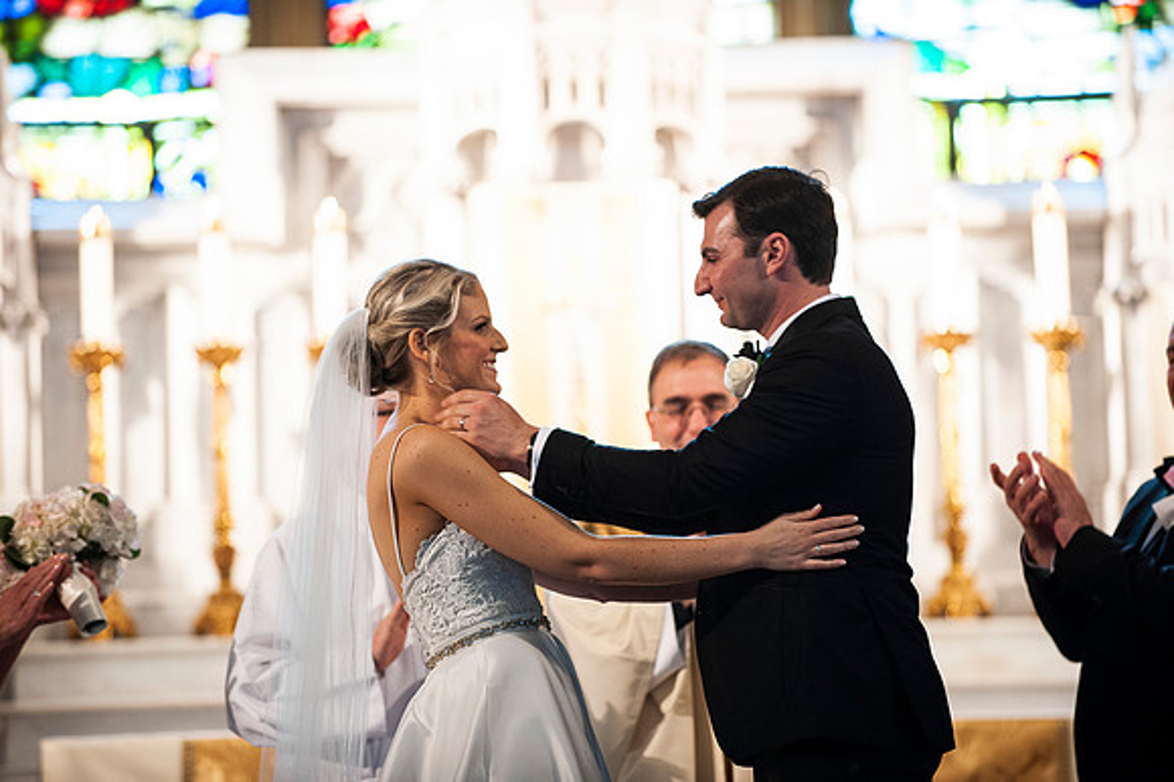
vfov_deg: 7.6
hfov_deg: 11.4
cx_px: 587
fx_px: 5866
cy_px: 391
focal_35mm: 180
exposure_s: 1/100
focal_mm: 180
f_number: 2.8
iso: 1600
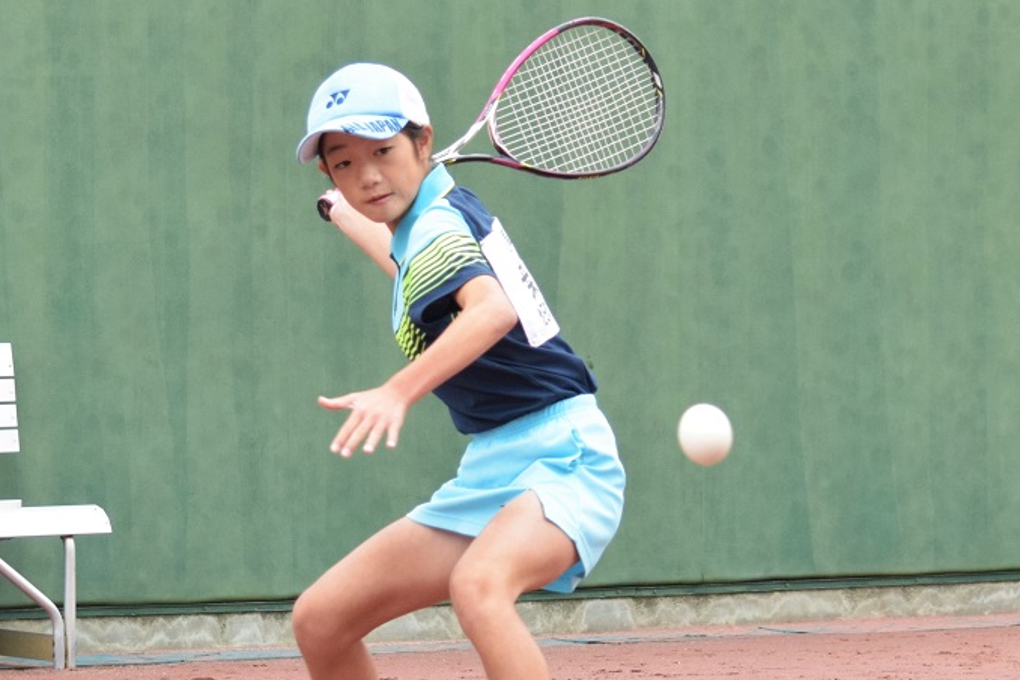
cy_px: 430
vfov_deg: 7.8
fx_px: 5015
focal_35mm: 177
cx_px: 521
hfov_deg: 11.6
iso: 1250
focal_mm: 80
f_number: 4.5
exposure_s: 1/1250
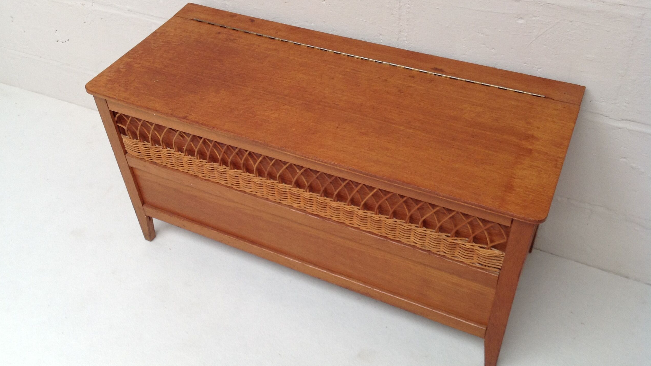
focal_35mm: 39
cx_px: 320
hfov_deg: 51.6
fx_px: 673
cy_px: 168
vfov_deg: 30.4
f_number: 2.4
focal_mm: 4.28
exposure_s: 1/40
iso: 80
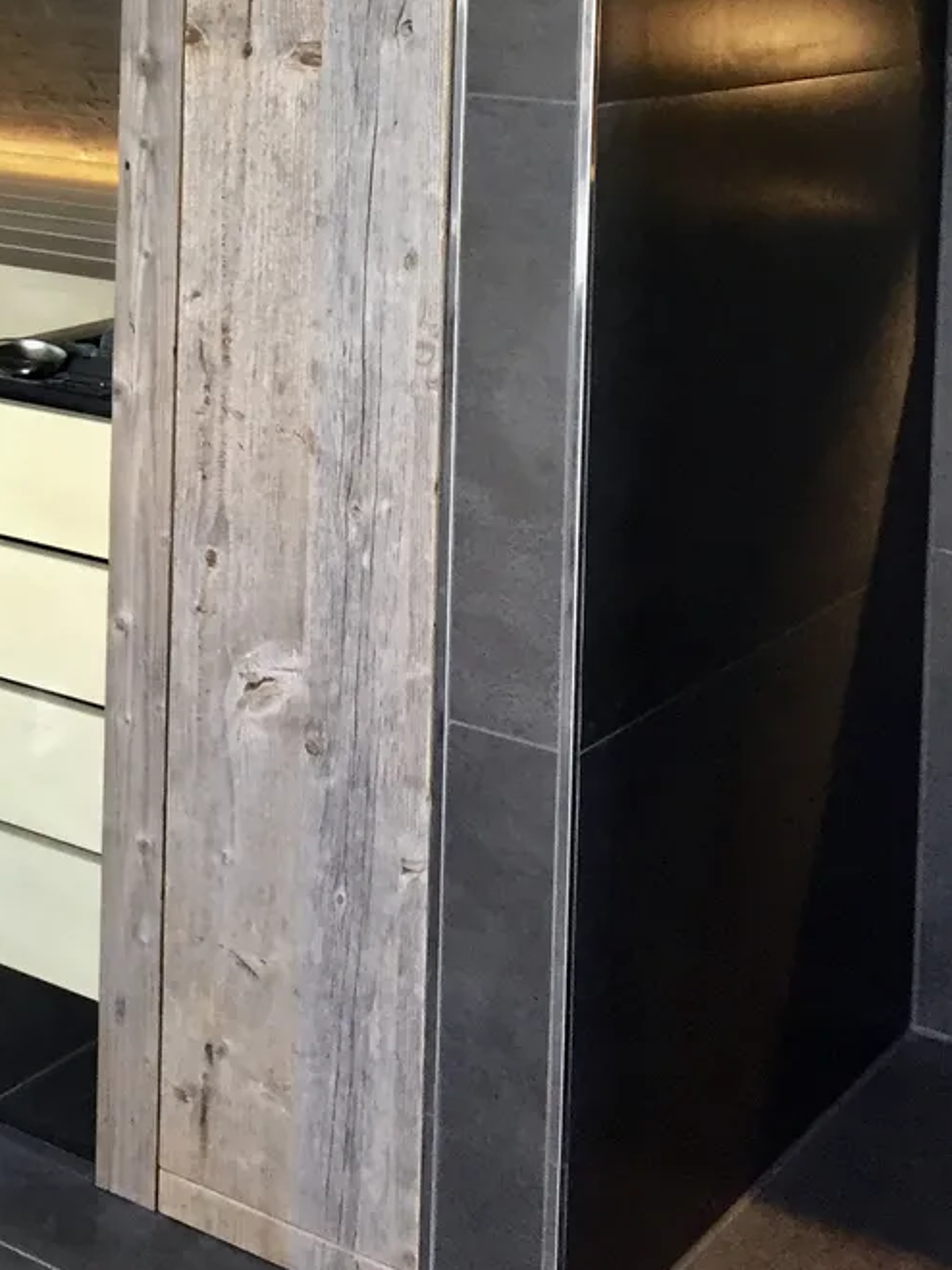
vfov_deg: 27.6
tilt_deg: -2.3
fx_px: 2421
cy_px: -10
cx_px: -90
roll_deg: +0.3
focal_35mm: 66
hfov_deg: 21.2
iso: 64
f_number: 2.2
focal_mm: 4.15
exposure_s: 1/33
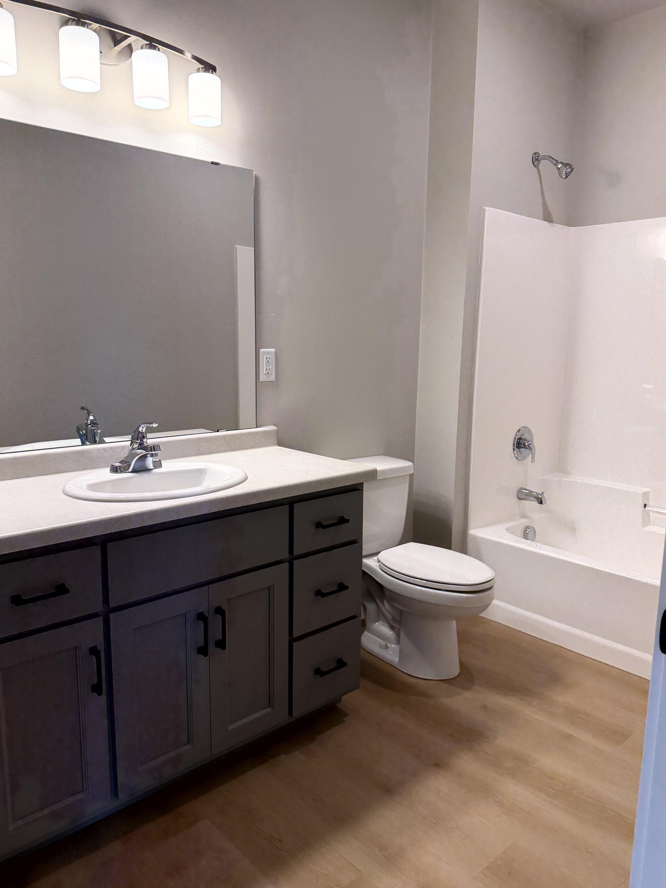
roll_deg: -0.3
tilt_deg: -8.4
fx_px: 641
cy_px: 448
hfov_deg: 54.9
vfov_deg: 69.4
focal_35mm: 25
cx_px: 335
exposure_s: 1/187
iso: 200
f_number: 1.78
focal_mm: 6.76
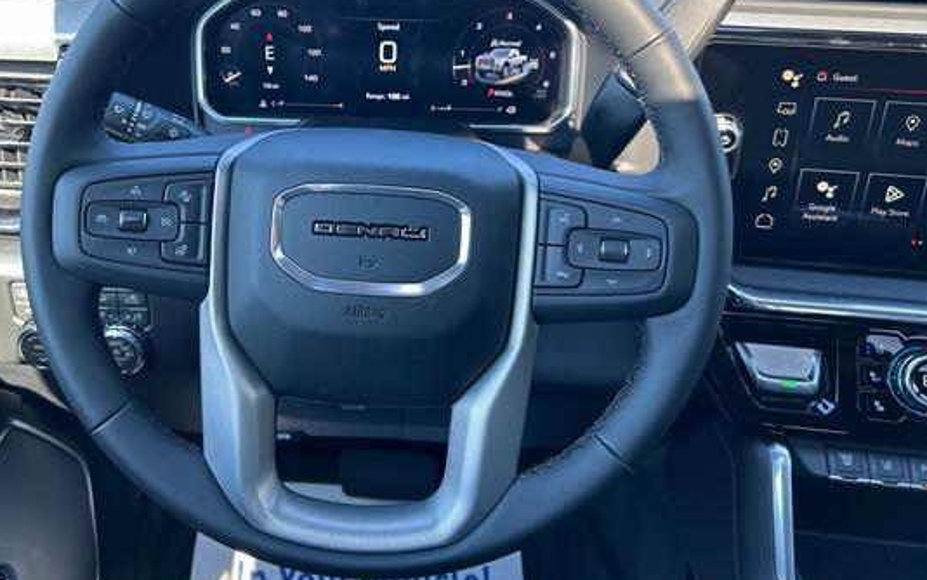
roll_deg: +0.1
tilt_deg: -26.2
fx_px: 834
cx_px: 384
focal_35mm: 33
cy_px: 214
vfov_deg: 38.1
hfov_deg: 57.8
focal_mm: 5.7
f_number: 1.5
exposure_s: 1/121
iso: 100
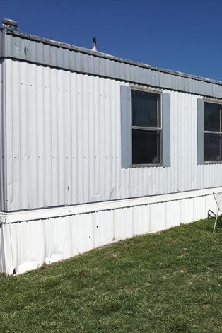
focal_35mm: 41
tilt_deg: -2.1
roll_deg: +0.0
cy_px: 166
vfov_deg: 47.4
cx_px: 214
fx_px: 379
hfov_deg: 30.7
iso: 25
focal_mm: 4.15
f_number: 2.2
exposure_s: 1/3846
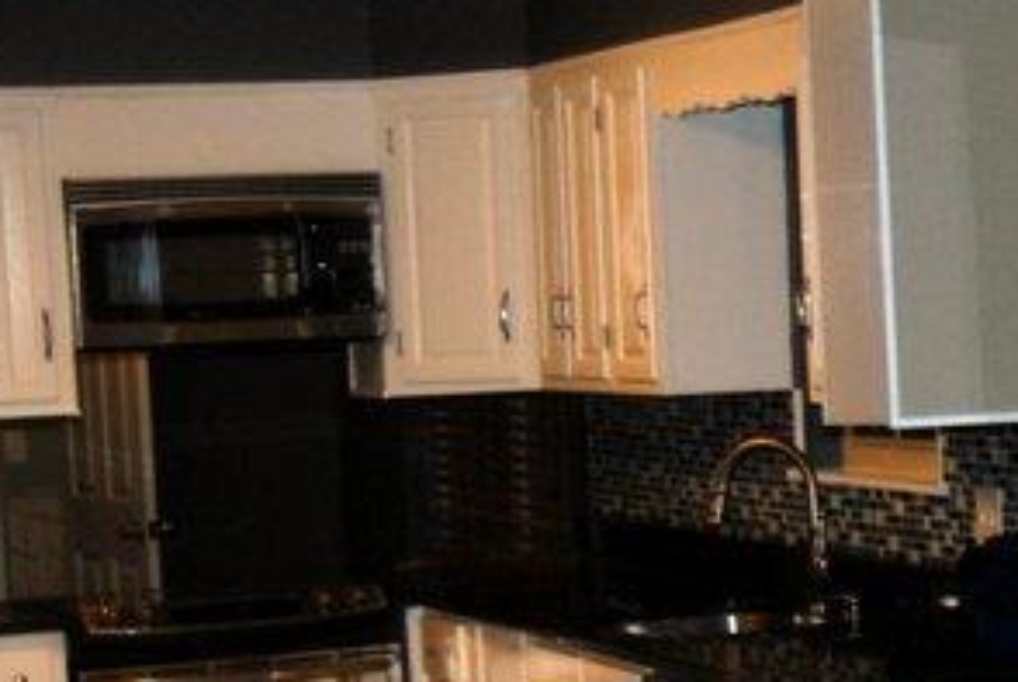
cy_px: 637
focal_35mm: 131
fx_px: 3703
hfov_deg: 14.7
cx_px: 1472
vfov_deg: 10.5
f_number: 3.3
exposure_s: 1/60
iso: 200
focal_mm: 25
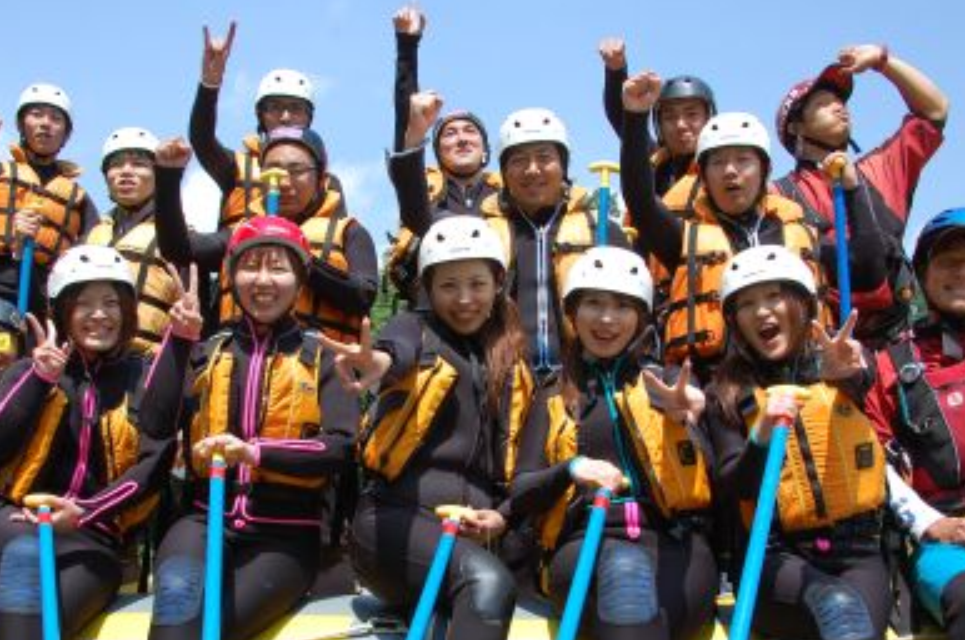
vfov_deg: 31.5
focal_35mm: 42
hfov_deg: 46.4
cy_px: 436
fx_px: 1124
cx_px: 455
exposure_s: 1/250
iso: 320
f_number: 10
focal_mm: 20
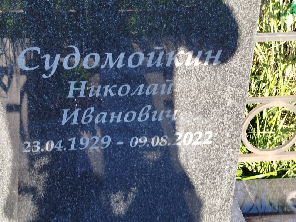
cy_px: 111
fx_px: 222
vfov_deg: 53.1
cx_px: 148
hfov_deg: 67.3
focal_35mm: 26
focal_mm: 5.31
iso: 50
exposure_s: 1/100
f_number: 1.7
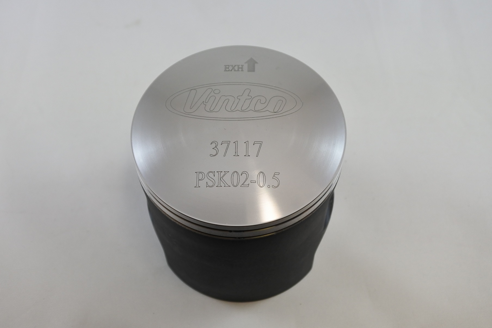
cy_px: 164
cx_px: 246
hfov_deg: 50.7
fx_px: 519
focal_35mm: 38
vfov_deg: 35.0
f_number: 4
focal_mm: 14.3
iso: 400
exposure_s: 1/200
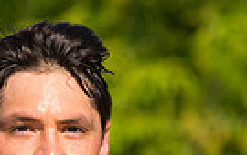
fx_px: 5889
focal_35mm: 873
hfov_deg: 2.4
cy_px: 267
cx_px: 79
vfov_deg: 1.5
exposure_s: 1/2000
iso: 400
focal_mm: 200
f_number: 5.6
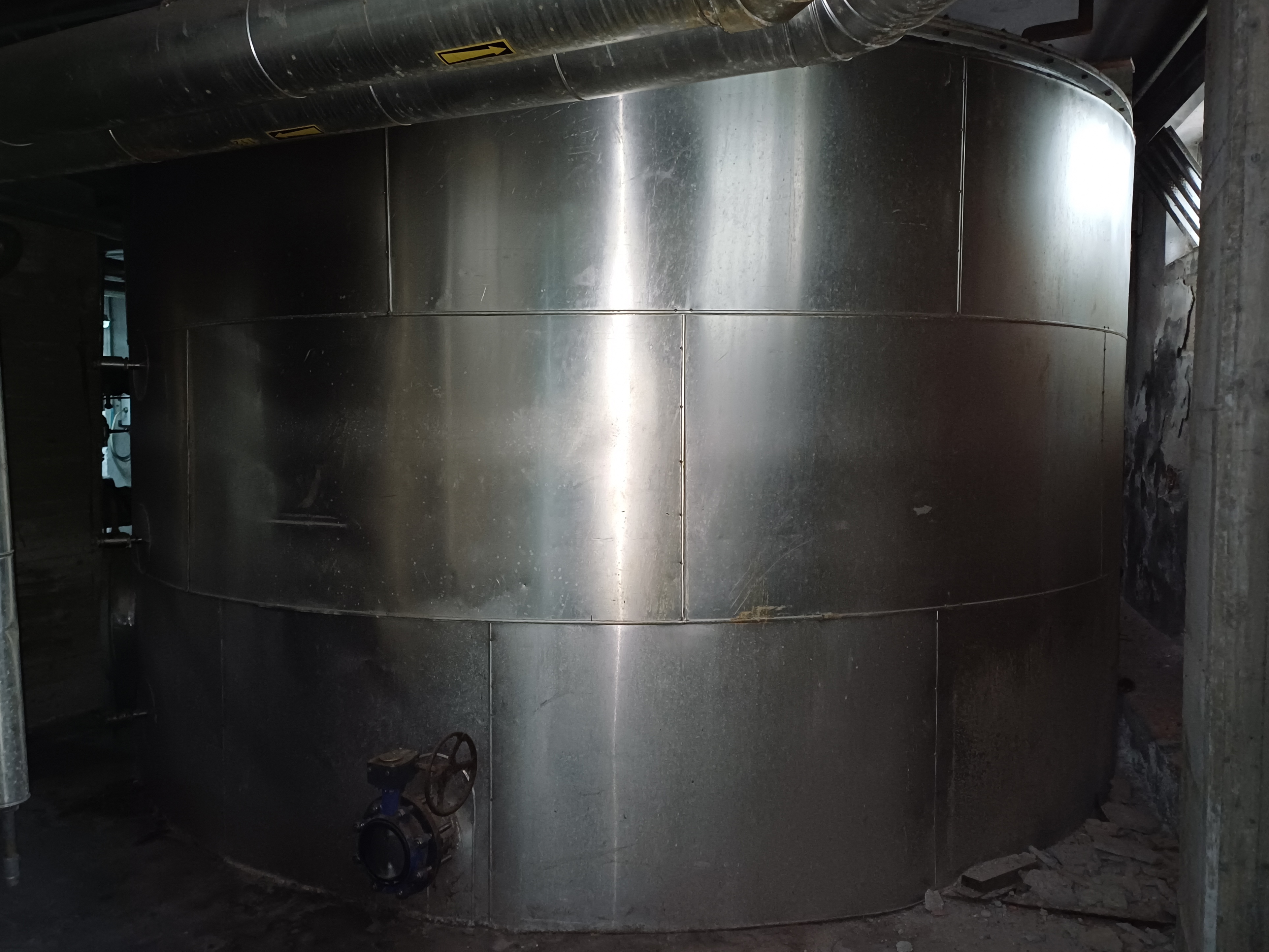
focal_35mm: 26
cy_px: 467
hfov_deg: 67.3
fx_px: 953
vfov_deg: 53.1
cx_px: 617
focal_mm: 4.65
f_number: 1.8
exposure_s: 1/25
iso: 400
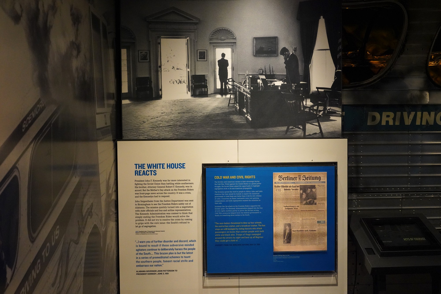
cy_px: 147
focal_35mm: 29
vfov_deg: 45.0
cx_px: 220
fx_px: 355
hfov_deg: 63.7
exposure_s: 1/80
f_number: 8
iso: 8000
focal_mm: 29
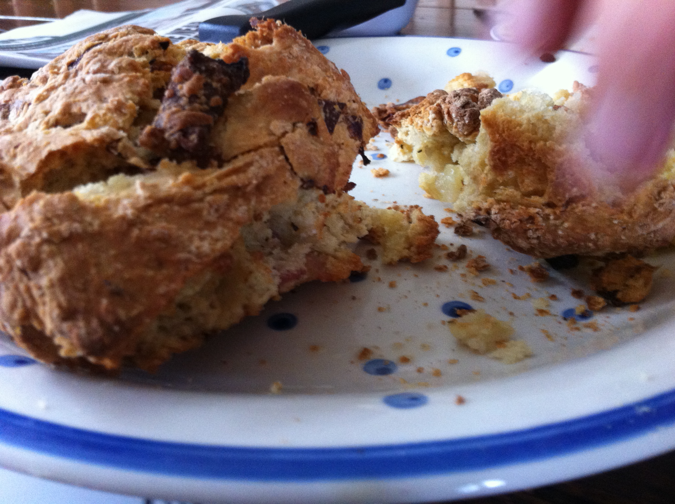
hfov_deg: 52.7
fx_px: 681
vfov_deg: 40.6
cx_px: 338
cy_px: 252
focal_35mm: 35
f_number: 2.8
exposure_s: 1/15
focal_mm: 3.85
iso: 320
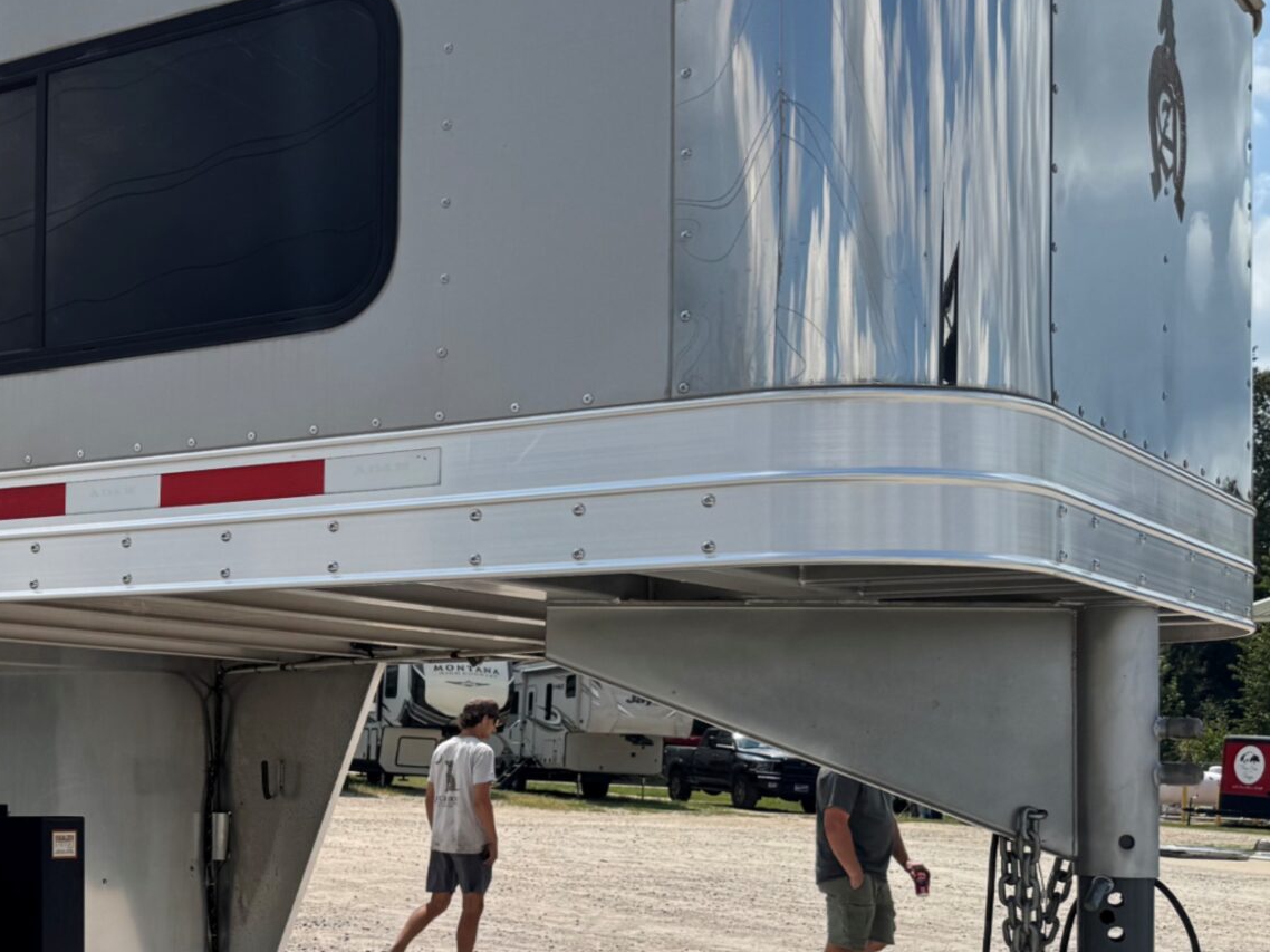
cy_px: 702
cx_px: 29
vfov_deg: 26.7
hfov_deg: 32.9
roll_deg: -2.7
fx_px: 1981
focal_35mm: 54
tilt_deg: -0.5
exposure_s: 1/7092
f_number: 1.78
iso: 80
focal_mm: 6.76
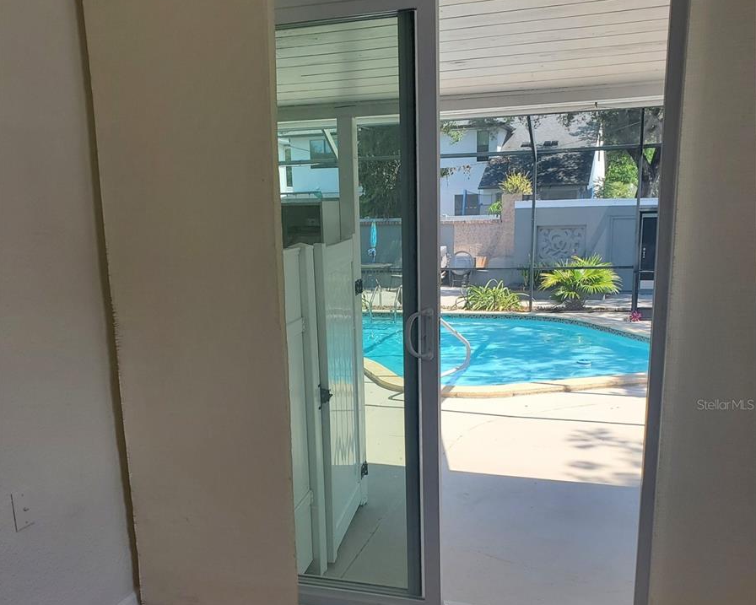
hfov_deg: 52.8
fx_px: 761
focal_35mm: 34
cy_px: 404
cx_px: 377
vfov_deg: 42.8
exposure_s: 1/360
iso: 50
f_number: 2.4
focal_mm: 4.3
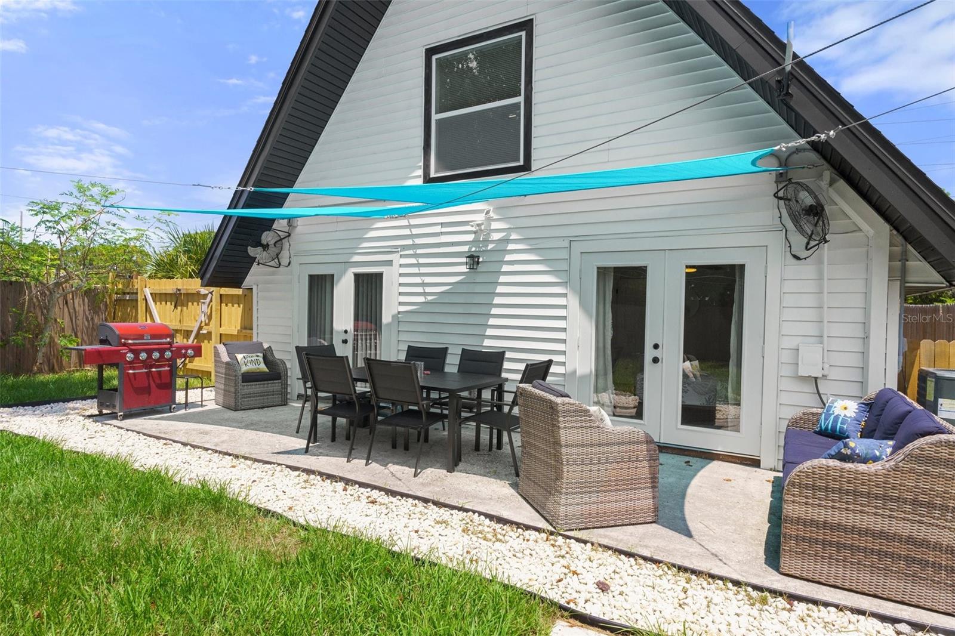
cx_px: 478
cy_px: 318
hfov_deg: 85.4
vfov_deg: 63.2
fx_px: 517
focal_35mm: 20
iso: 640
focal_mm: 13
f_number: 8
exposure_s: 1/320
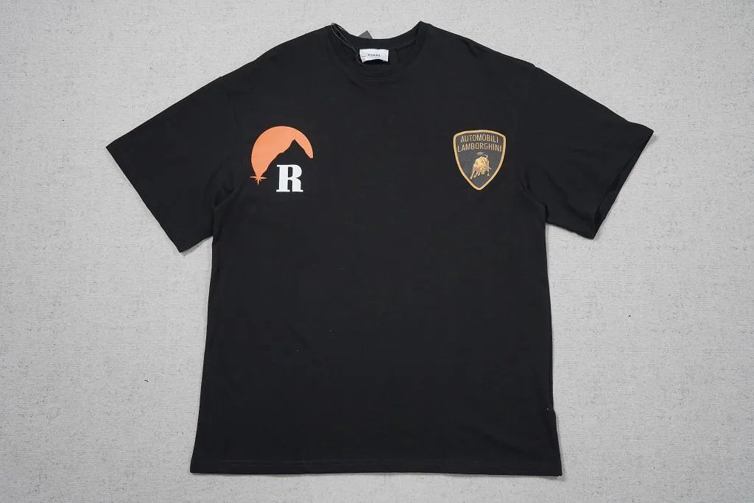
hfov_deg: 54.4
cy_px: 252
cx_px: 377
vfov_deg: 37.9
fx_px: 733
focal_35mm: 35
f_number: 10
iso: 1600
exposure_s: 1/100
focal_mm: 35
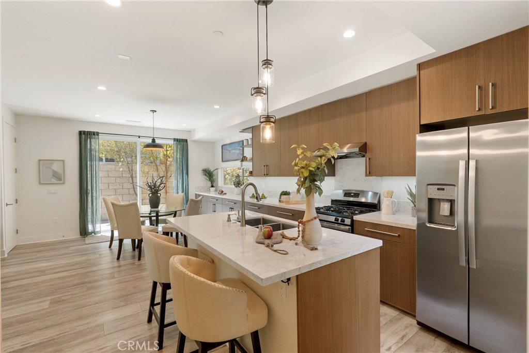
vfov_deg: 73.8
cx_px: 264
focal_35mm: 16
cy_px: 176
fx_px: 235
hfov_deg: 96.7
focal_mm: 16
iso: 320
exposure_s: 1/20
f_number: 9
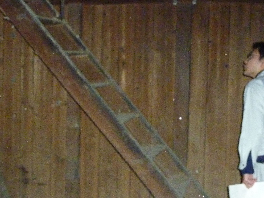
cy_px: 99
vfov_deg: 23.3
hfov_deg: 30.7
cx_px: 132
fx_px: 480
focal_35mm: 63
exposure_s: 1/30
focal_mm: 5.7
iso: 1000
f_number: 3.5
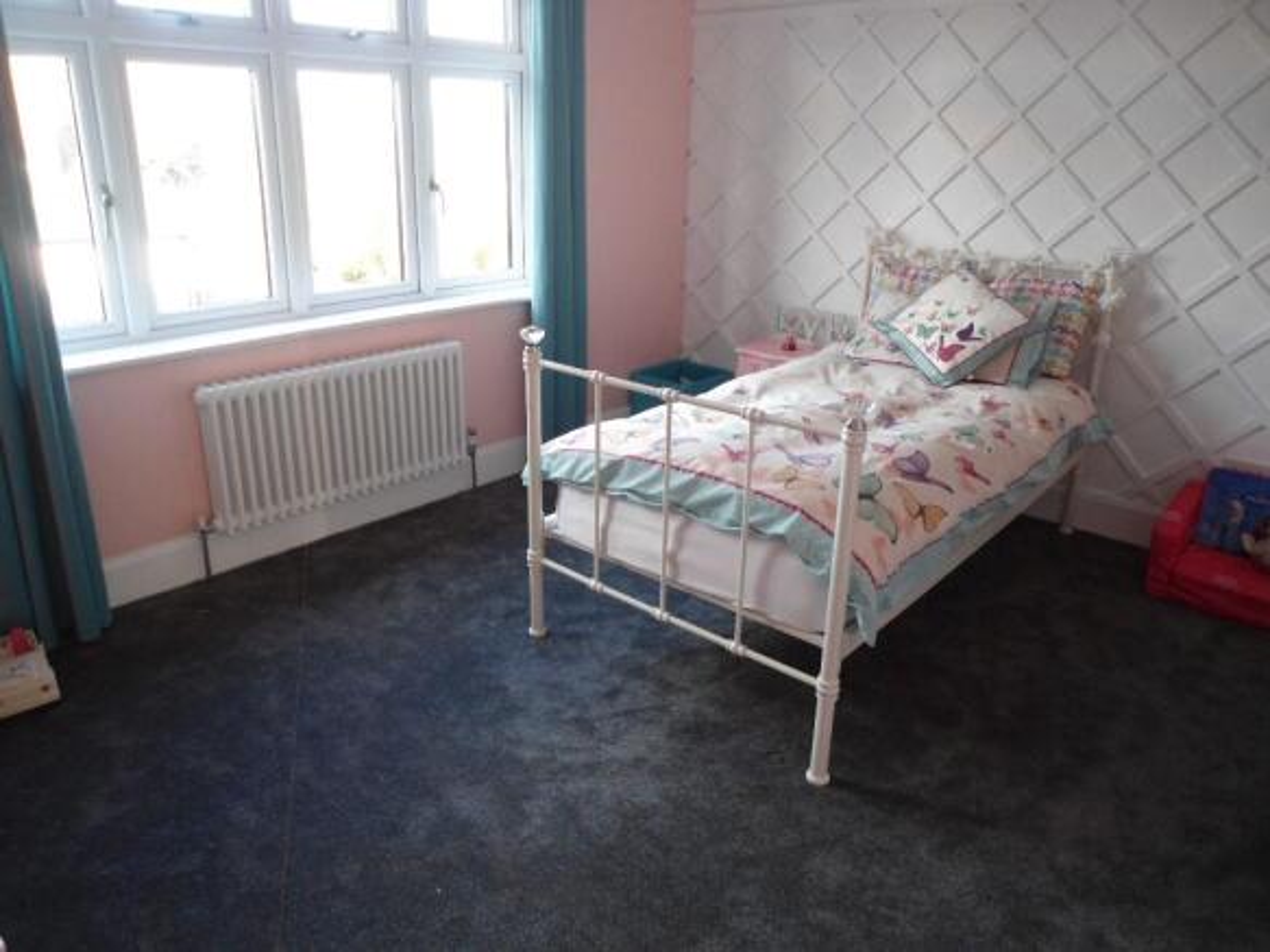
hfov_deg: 67.3
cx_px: 635
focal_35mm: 26
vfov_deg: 53.0
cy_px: 476
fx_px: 954
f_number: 2.8
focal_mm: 4.7
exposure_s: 1/30
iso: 200
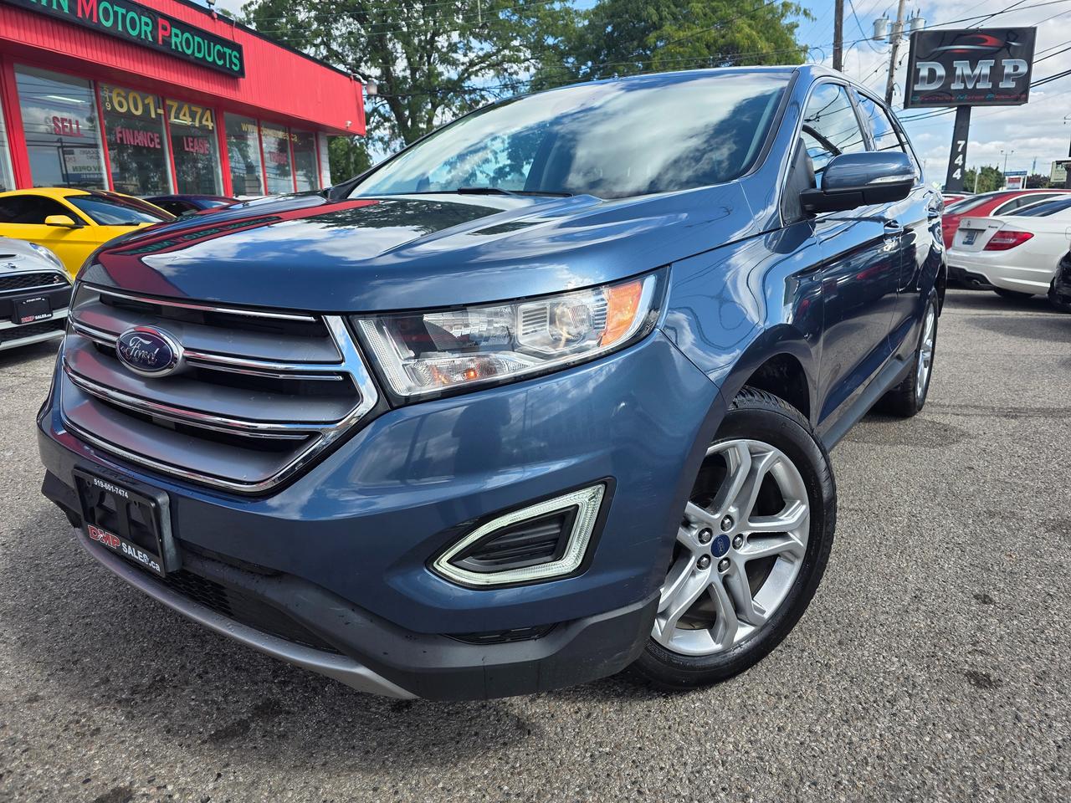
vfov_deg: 58.9
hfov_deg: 73.9
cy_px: 402
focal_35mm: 23
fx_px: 712
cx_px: 536
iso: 80
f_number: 1.7
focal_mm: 6.3
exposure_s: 1/2277
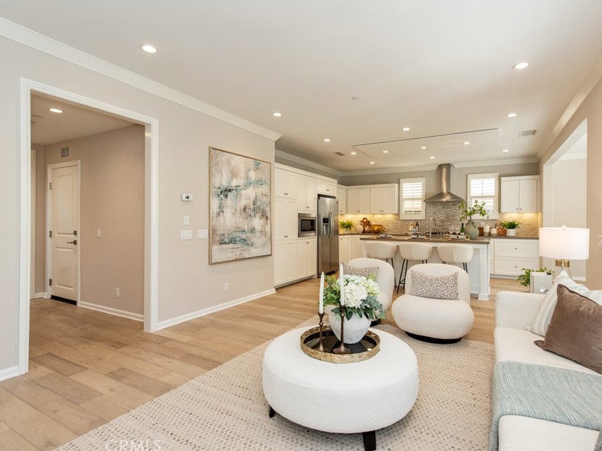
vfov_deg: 71.6
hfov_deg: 87.6
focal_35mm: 18
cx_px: 326
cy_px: 221
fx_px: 313
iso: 720
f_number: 5.6
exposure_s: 1/125
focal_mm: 16
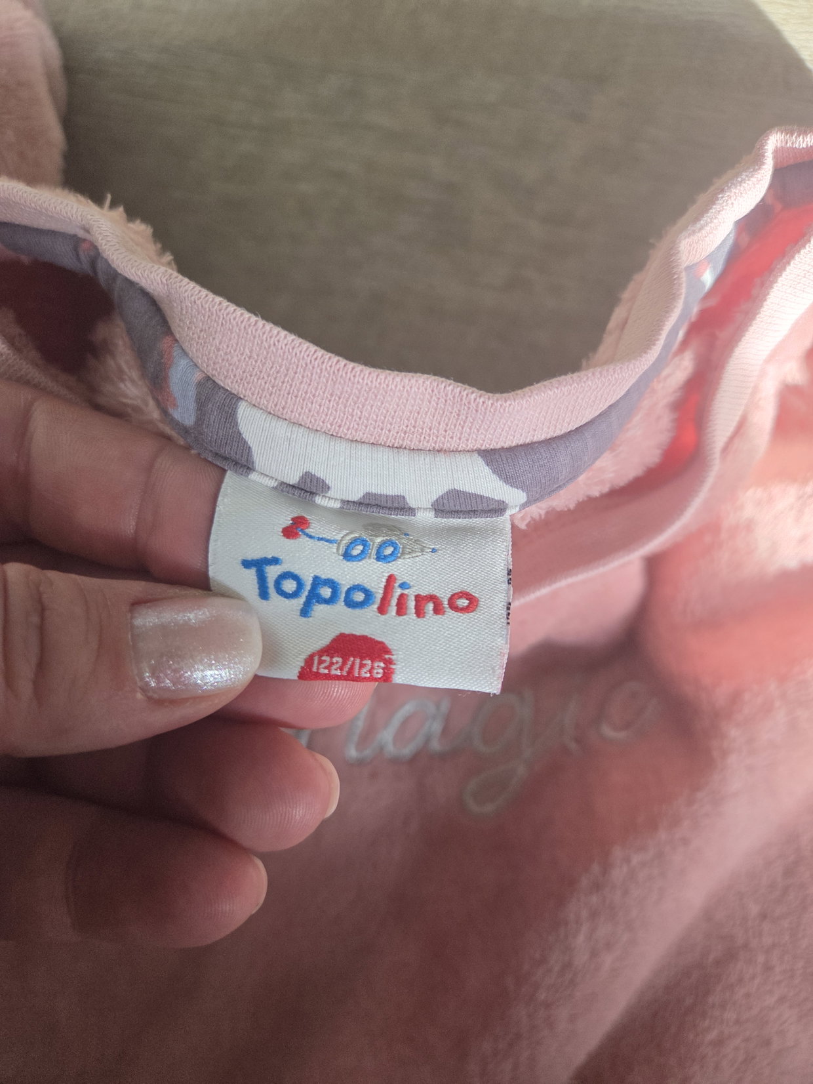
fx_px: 720
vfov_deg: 73.9
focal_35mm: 23
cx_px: 406
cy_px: 542
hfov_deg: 58.9
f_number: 1.8
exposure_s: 1/100
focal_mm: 5.4
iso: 250
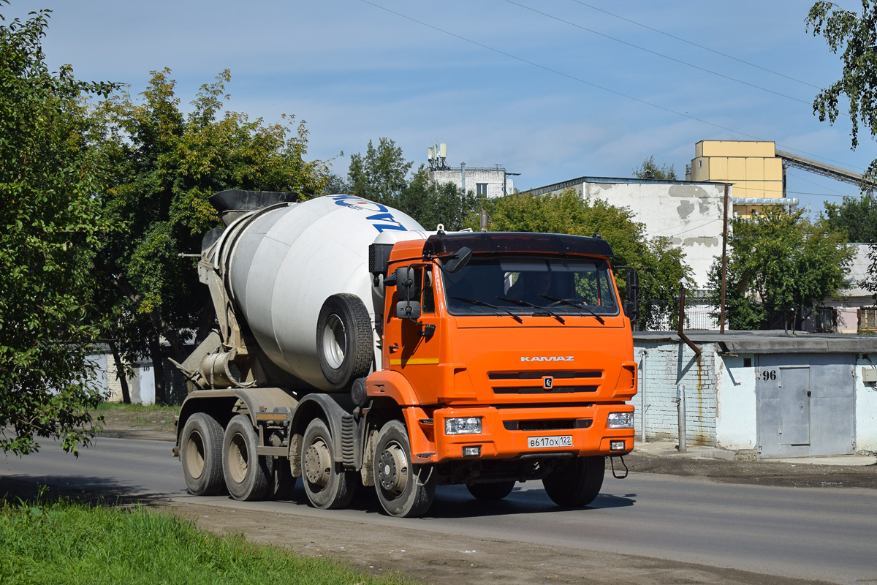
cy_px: 292
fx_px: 1754
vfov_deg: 18.9
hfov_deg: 28.1
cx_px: 438
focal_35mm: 72
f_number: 6.3
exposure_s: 1/1000
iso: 100
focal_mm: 48
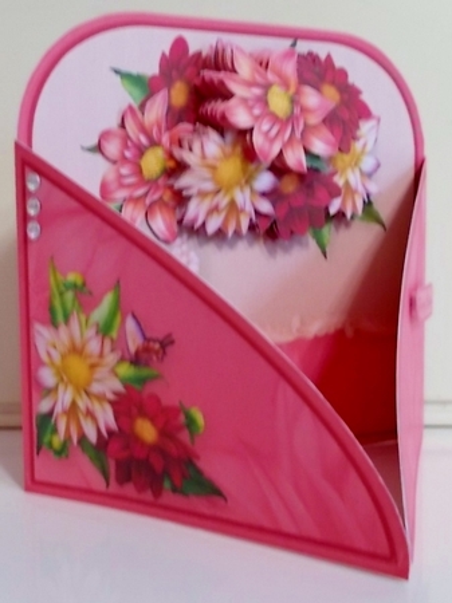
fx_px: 453
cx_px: 226
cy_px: 302
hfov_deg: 53.0
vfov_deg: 67.3
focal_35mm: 26
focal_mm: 4.6
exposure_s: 1/13
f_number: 3.2
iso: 200
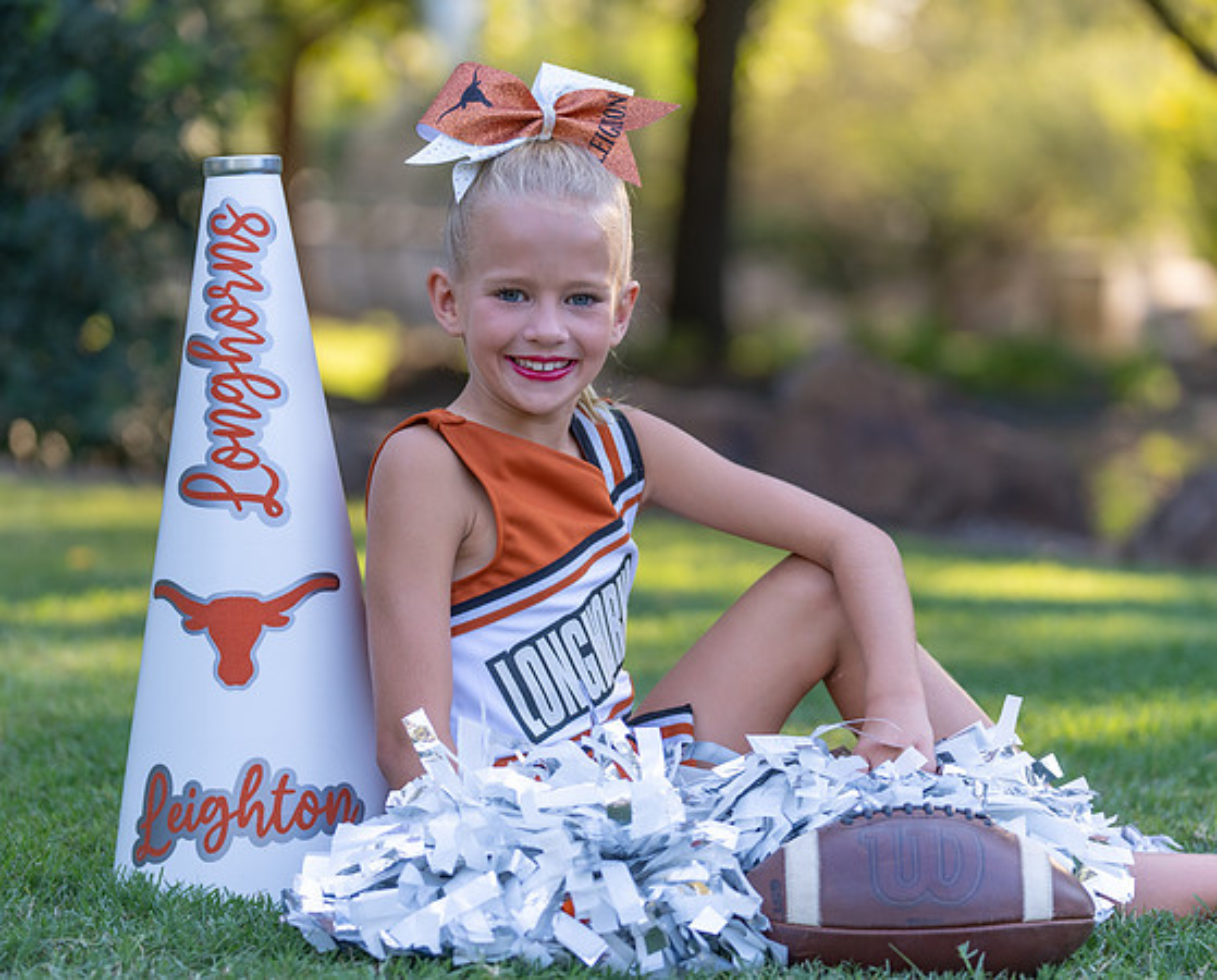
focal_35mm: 130
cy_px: 499
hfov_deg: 14.8
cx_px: 590
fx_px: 4691
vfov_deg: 11.9
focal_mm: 110
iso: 200
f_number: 2.8
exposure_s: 1/320
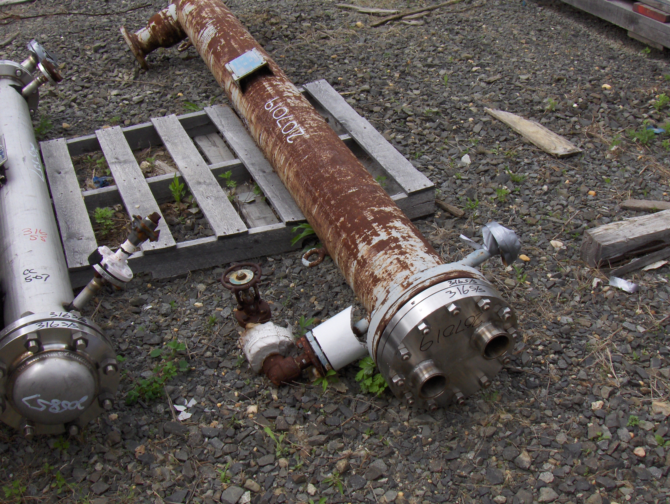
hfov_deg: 45.7
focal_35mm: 41
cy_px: 252
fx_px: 795
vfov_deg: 35.2
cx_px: 335
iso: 100
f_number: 5.09
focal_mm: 6.5
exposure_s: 1/392
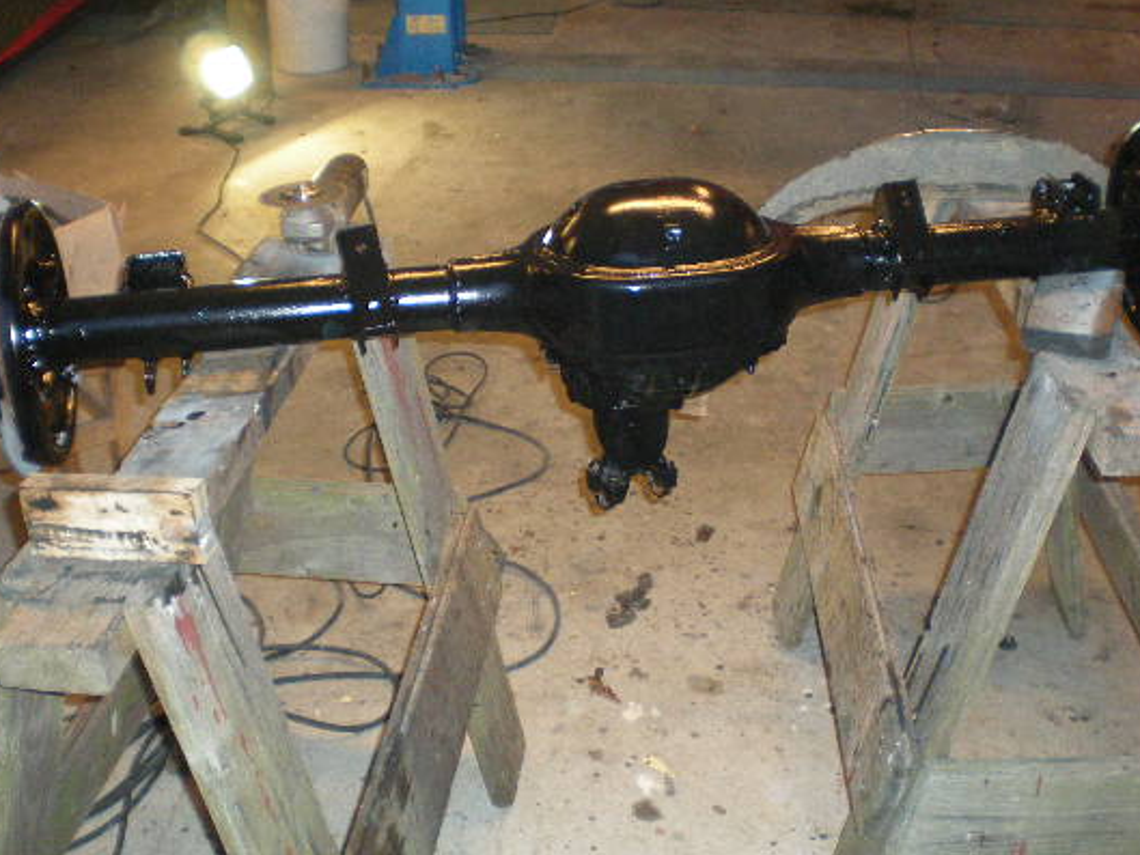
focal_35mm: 46
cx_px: 588
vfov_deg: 31.5
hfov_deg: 41.2
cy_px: 409
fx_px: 1515
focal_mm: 6.3
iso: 327
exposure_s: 1/60
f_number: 3.1
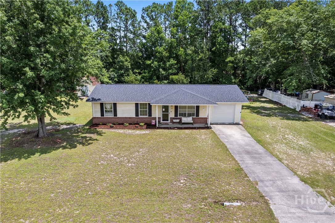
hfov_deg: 78.6
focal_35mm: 22
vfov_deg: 57.2
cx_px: 168
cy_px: 112
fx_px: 205
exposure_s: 1/2000
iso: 100
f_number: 2.8
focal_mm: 8.38
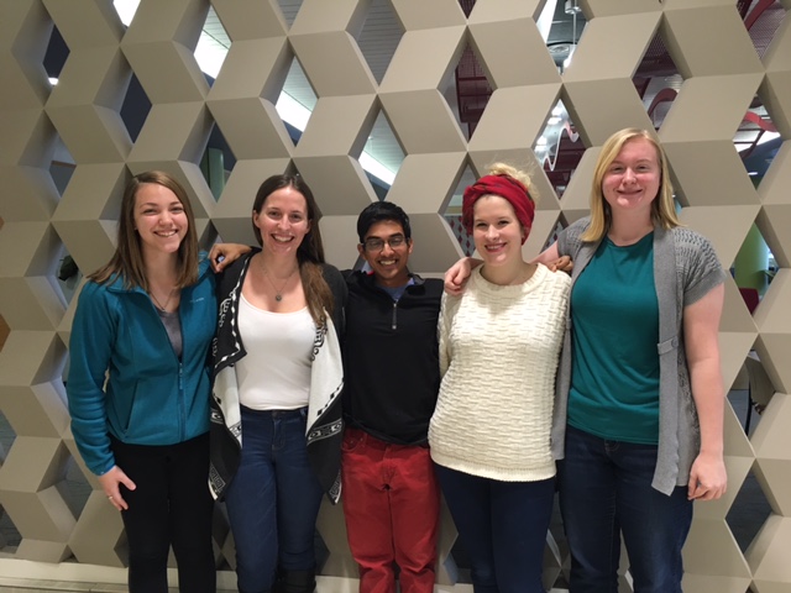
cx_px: 396
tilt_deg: -3.9
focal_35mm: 29
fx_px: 663
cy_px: 296
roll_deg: -0.1
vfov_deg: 48.2
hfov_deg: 61.7
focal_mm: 4.15
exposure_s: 1/30
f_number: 2.2
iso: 80
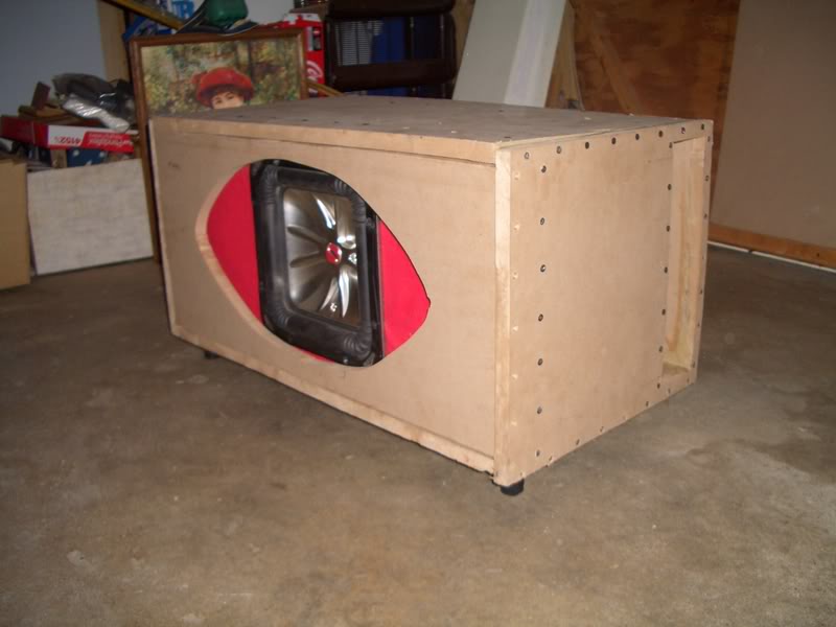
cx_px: 418
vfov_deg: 40.7
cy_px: 314
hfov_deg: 52.6
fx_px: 845
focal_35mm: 35
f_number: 2.6
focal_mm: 5.8
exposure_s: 1/60
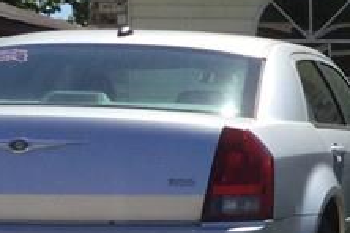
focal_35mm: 149
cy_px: 181
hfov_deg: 12.7
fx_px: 1448
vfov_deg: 9.2
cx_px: 596
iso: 25
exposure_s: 1/1431
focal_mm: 3.3
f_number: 2.4
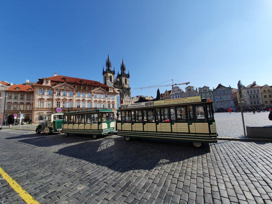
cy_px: 102
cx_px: 136
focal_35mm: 13
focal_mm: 1.8
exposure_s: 1/1428
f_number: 2.2
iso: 50
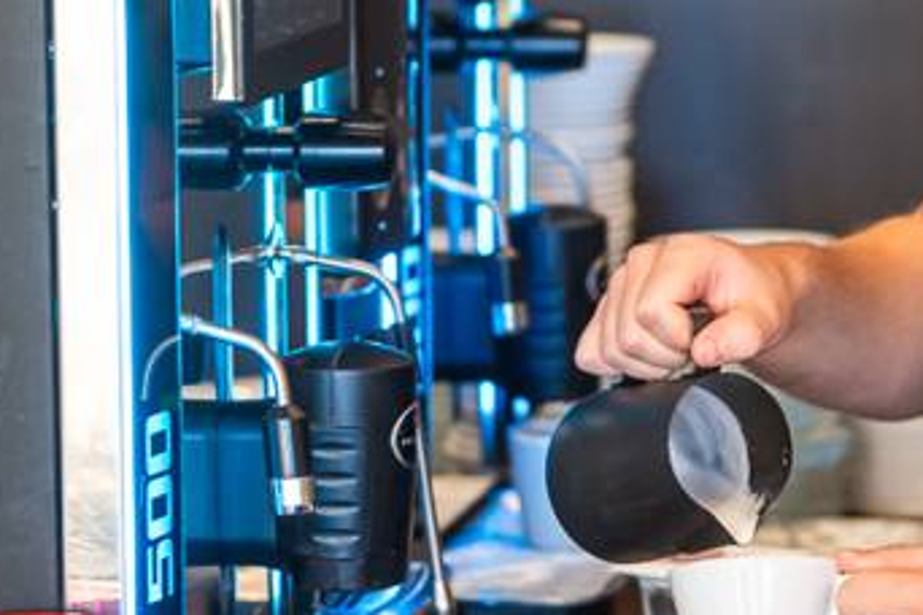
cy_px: 104
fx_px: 5050
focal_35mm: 197
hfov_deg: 10.4
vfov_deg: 7.0
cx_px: 704
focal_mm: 50
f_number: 2
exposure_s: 1/80
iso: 1250
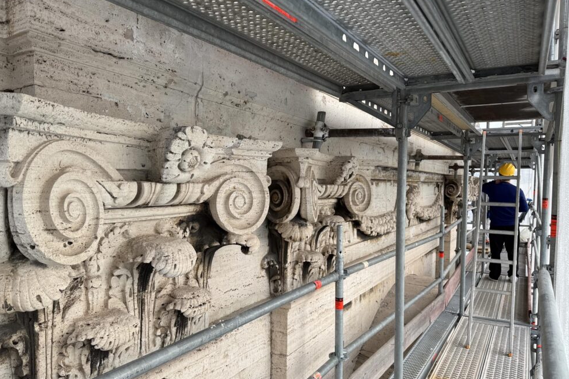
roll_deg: +1.4
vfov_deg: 49.5
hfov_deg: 69.4
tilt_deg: -2.9
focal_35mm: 26
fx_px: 411
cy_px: 205
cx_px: 276
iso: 80
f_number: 1.78
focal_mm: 6.76
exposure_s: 1/598
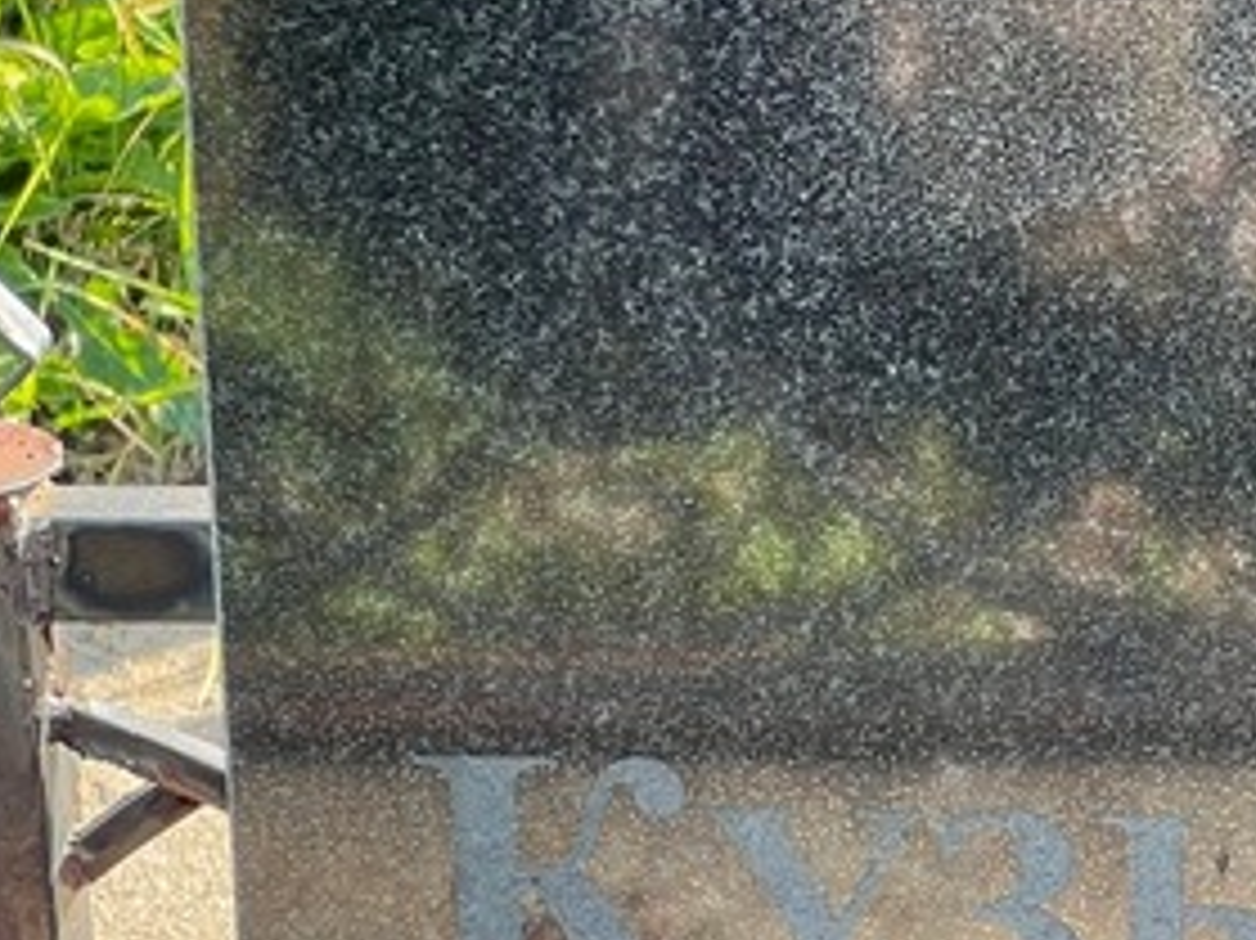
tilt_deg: -25.2
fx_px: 8015
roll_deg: +1.8
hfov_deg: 8.8
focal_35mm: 221
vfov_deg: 6.6
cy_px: 1291
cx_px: 1549
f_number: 2.8
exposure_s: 1/99
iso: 40
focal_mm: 9
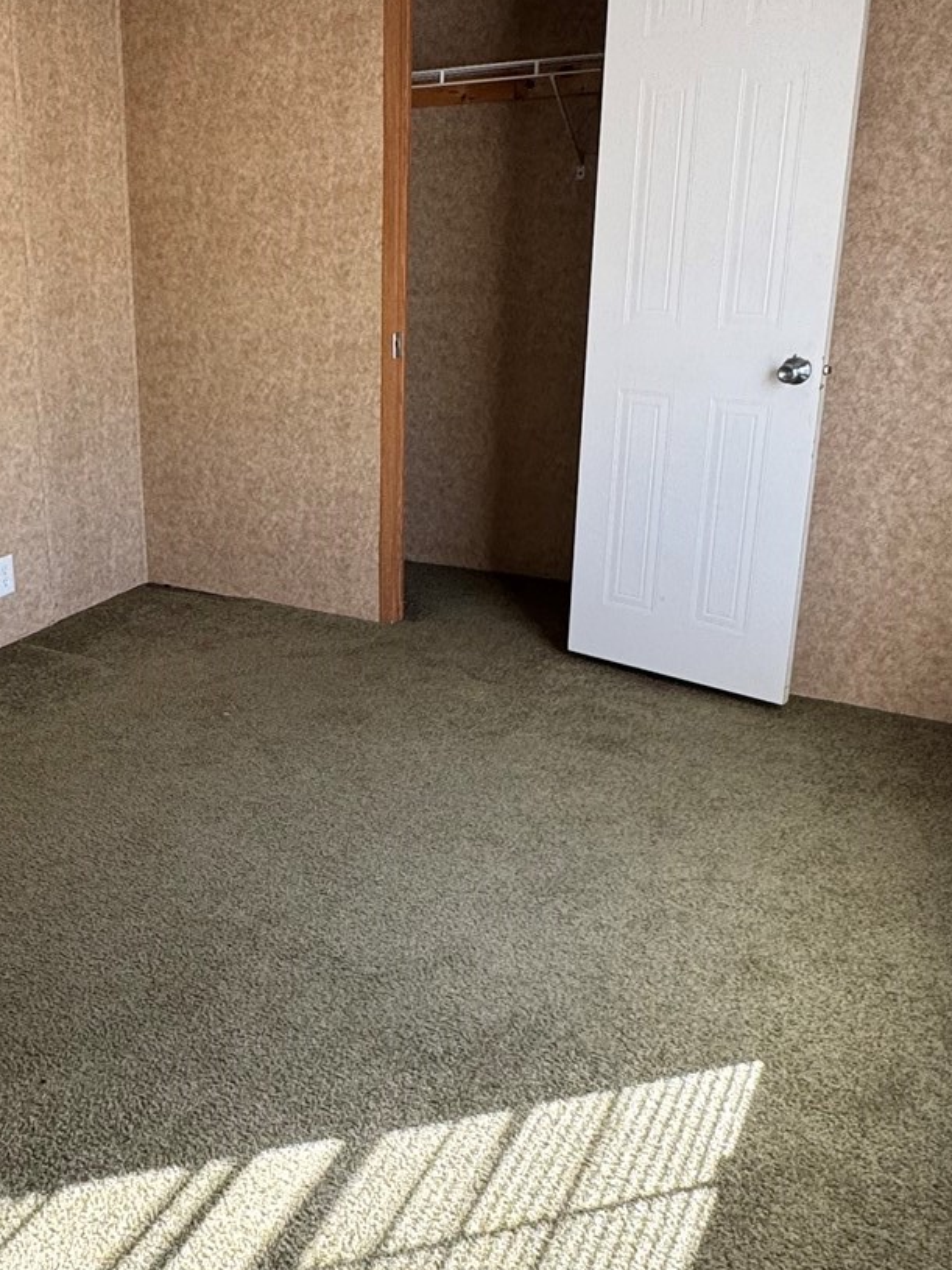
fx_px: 1210
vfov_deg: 55.2
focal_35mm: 33
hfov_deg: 40.8
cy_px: 555
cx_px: 162
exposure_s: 1/99
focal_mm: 2.22
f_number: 2.2
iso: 125
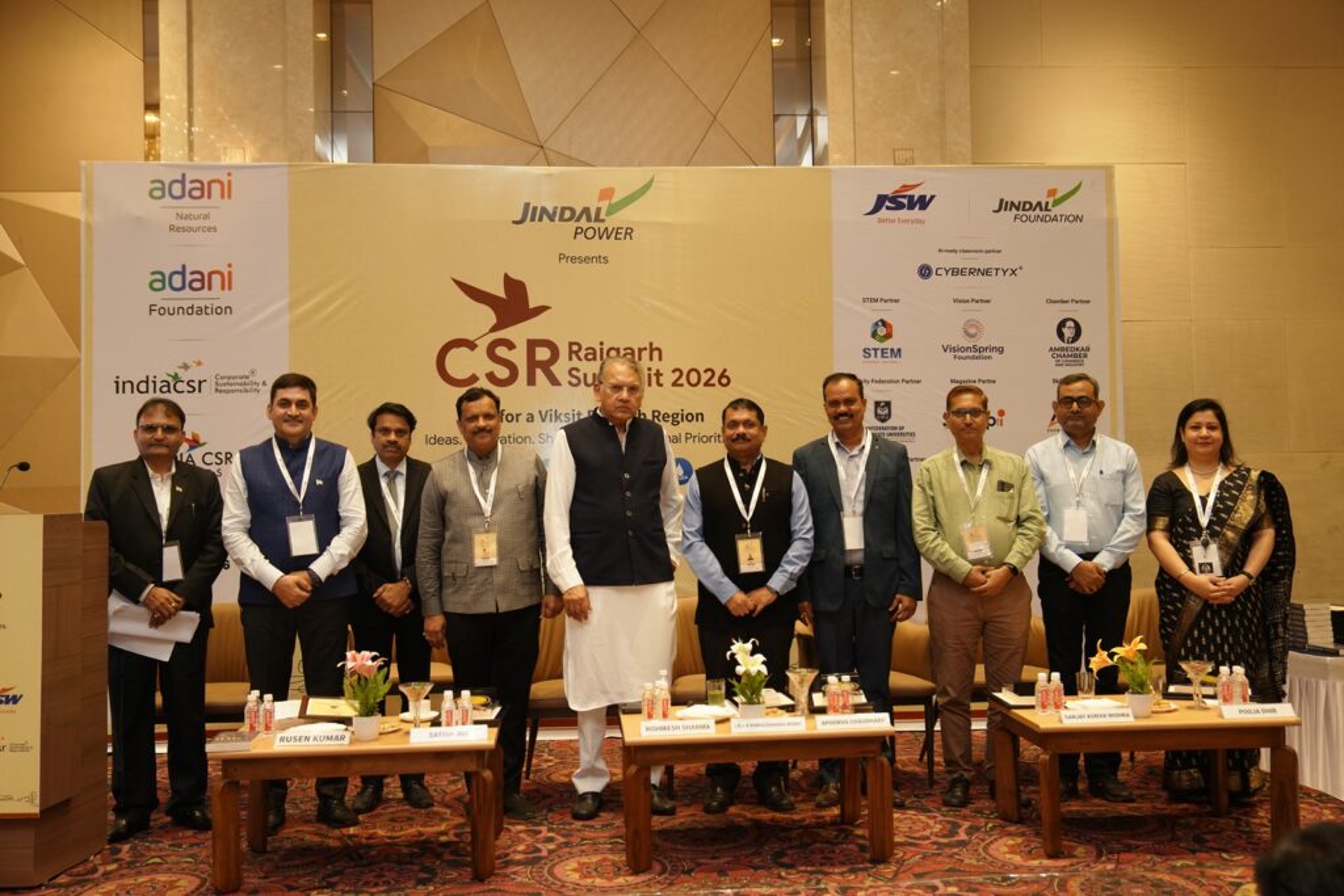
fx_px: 1307
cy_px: 448
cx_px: 672
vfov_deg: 37.9
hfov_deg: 54.4
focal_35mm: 35
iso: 1600
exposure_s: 1/200
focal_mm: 35
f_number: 5
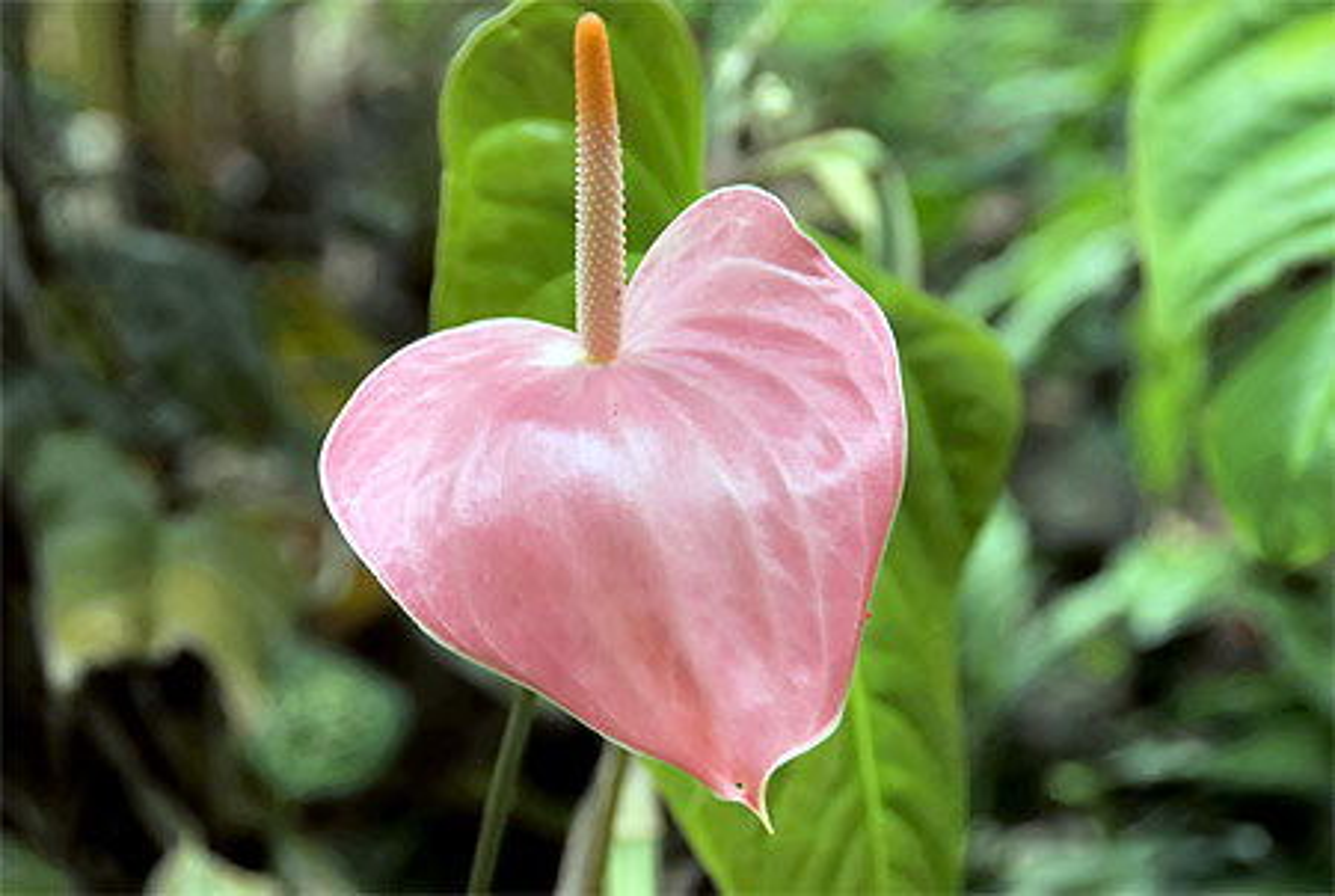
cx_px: 668
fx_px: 4013
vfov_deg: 12.7
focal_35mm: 108
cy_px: 448
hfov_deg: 18.9
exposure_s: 1/100
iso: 100
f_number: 5.3
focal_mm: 72
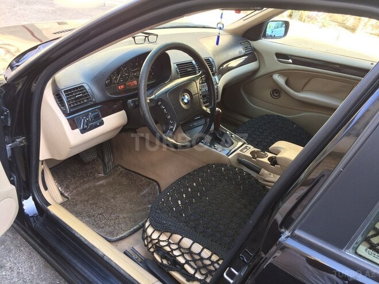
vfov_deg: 48.2
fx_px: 318
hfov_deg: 61.7
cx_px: 190
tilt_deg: -30.7
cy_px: 142
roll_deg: -8.3
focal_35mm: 29
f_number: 2.2
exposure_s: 1/50
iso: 32
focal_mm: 4.15
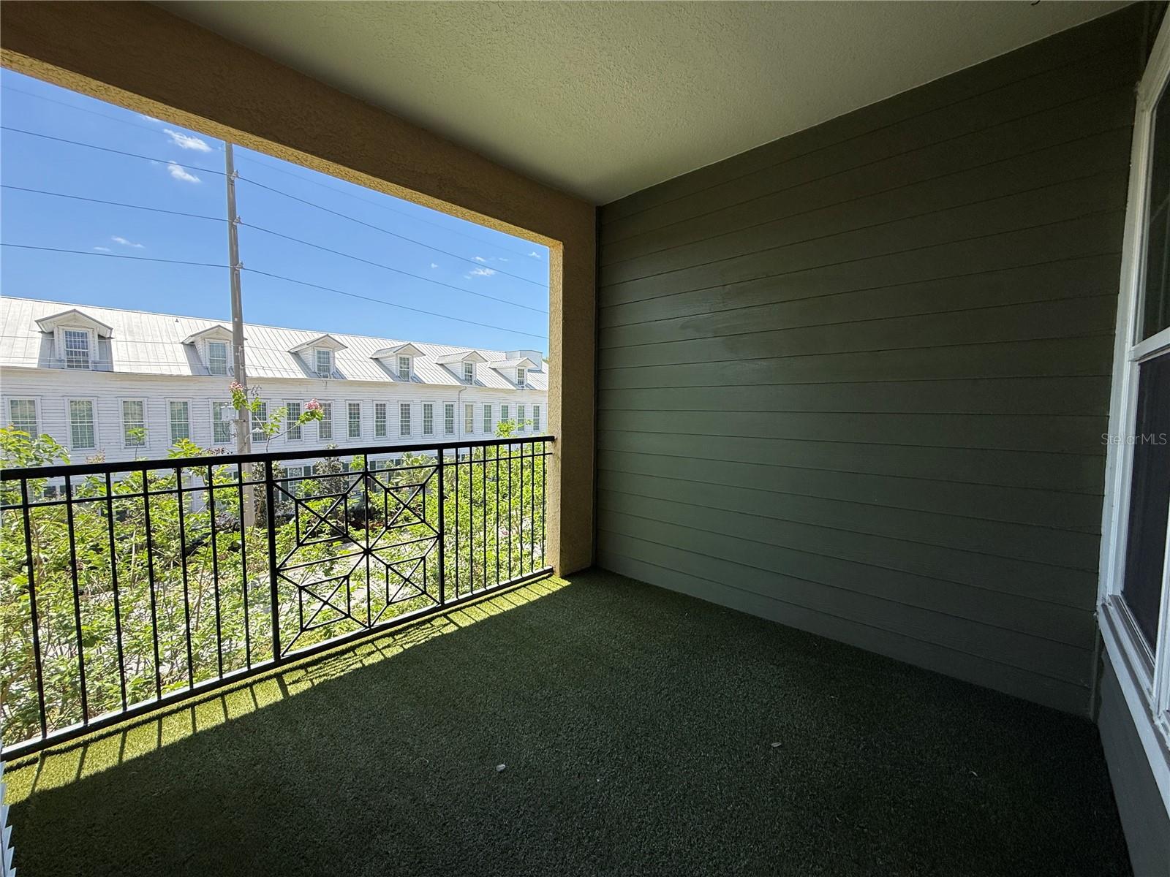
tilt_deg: -3.7
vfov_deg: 85.7
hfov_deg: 102.1
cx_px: 585
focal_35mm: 14
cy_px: 438
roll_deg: +0.7
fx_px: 473
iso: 50
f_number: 2.2
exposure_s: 1/760
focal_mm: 2.22
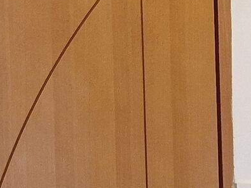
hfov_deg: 10.4
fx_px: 1182
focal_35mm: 163
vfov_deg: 8.6
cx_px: 611
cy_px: 393
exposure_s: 1/100
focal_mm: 5.4
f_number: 1.8
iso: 200
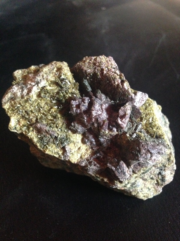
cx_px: 90
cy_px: 120
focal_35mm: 33
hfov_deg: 42.9
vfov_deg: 55.4
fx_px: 229
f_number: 2.4
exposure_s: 1/15
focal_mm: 4.12
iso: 800
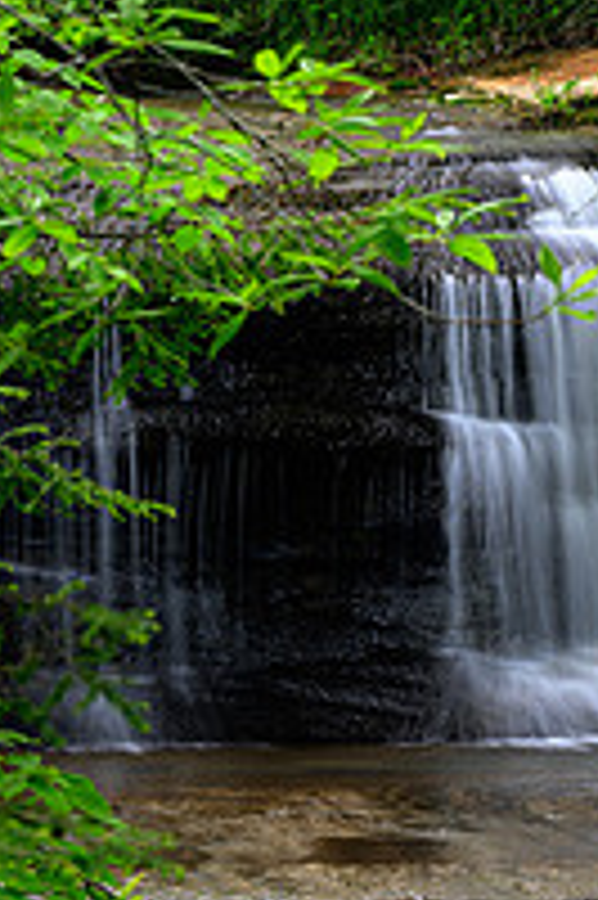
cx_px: 477
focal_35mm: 372
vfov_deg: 5.5
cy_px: 346
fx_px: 9284
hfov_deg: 3.7
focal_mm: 110
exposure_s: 1/1.25
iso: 100
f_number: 13
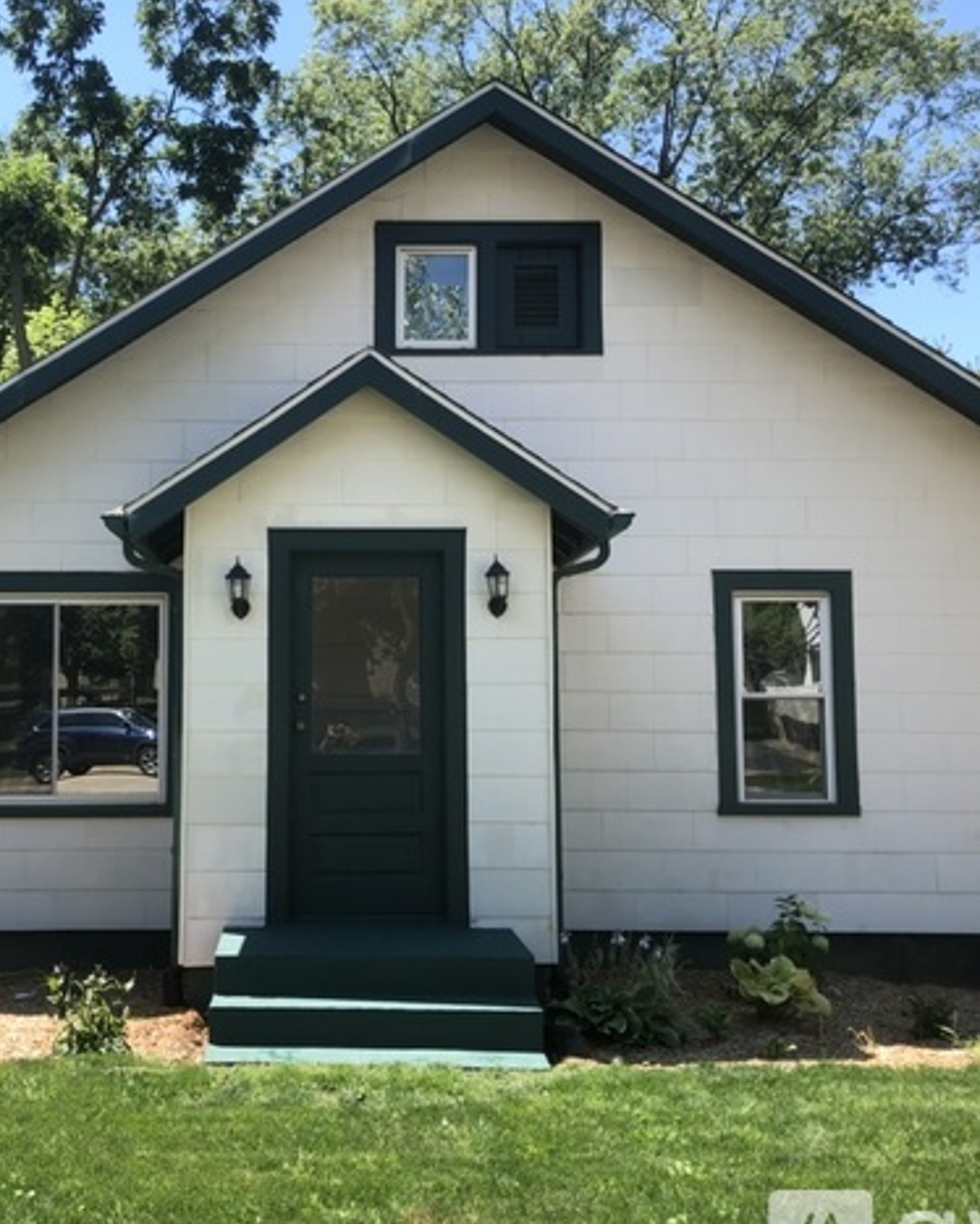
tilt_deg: +2.5
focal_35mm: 39
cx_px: 318
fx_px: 1413
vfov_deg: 46.8
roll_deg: -0.5
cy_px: 640
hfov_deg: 37.8
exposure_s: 1/615
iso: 20
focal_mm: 3.99
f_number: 1.8
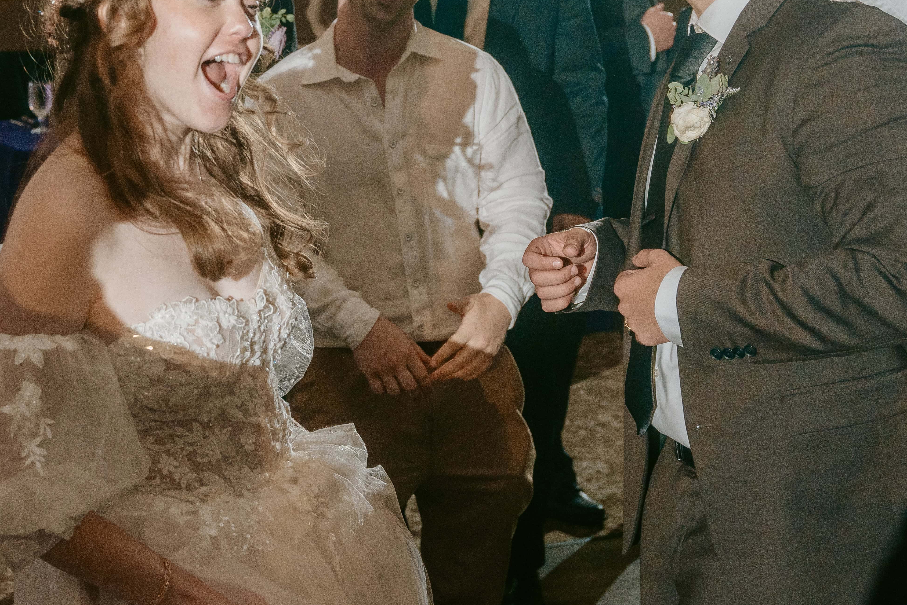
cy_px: 102
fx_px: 2217
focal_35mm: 88
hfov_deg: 22.8
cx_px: 170
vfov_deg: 15.4
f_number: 5.6
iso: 2500
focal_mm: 49
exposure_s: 1/125
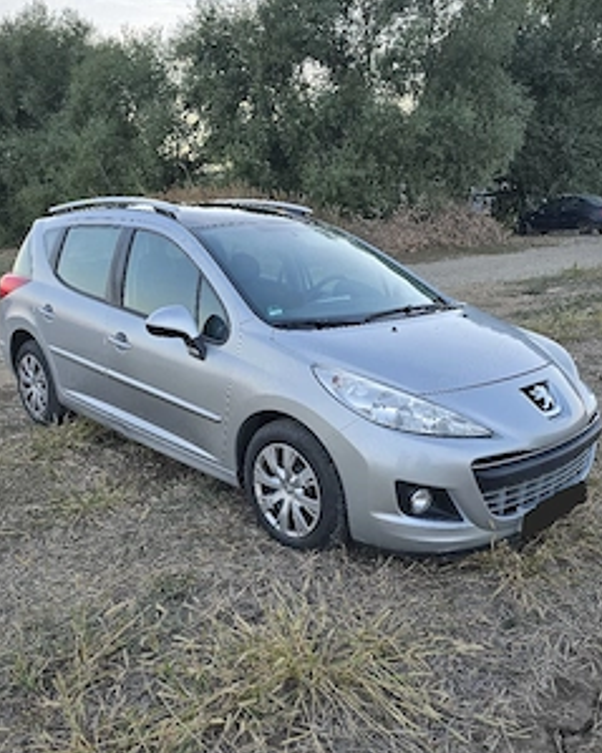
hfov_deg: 48.5
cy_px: 428
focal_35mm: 30
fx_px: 668
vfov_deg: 58.6
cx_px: 292
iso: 100
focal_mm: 6.3
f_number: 1.7
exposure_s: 1/182
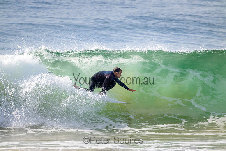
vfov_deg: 1.7
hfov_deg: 2.6
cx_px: 113
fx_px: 5023
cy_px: 76
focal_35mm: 800
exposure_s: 1/2000
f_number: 11
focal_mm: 800
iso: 800
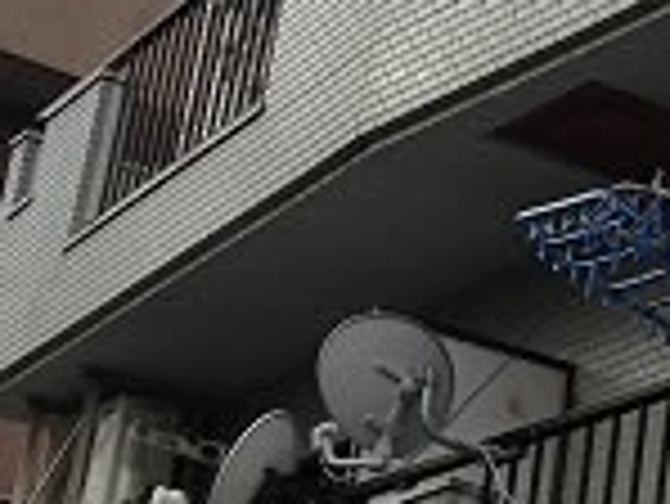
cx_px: 1277
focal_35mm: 149
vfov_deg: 10.0
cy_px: 227
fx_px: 2886
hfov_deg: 12.0
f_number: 2.4
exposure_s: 1/373
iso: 64
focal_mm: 4.28
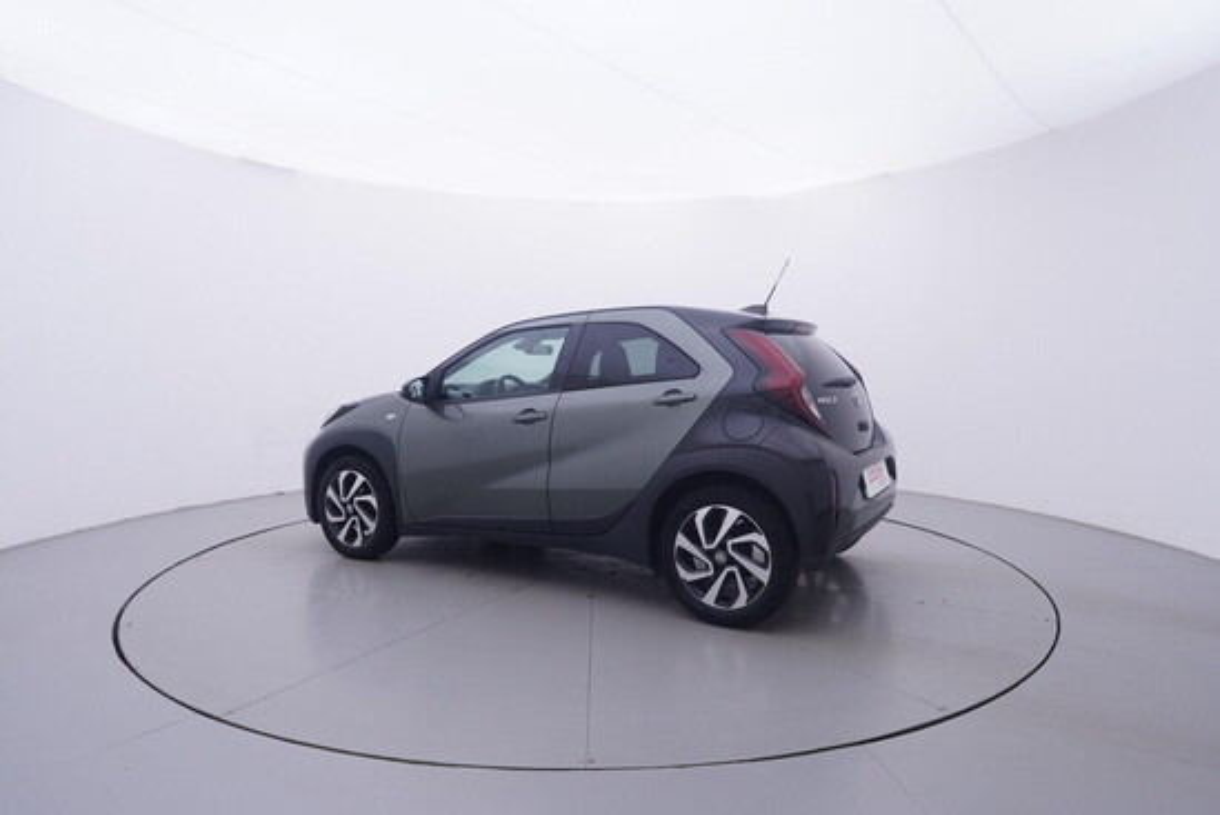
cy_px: 408
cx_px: 610
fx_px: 763
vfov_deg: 56.2
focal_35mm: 22
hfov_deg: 77.3
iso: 200
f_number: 5
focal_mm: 15
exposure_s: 1/80
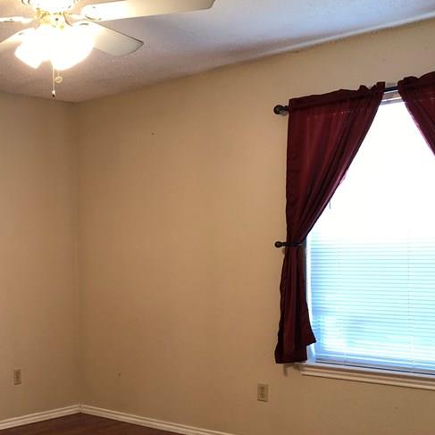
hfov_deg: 30.3
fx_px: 739
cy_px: 307
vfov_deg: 32.4
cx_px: -7
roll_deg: +1.9
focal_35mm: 52
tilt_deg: -3.7
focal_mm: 4
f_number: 1.8
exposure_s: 1/12
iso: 40
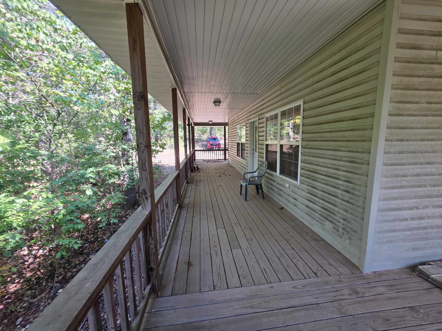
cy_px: 166
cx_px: 221
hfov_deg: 106.2
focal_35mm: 13
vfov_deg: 89.9
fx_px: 166
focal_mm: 2.2
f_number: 1.9
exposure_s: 1/120
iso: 50
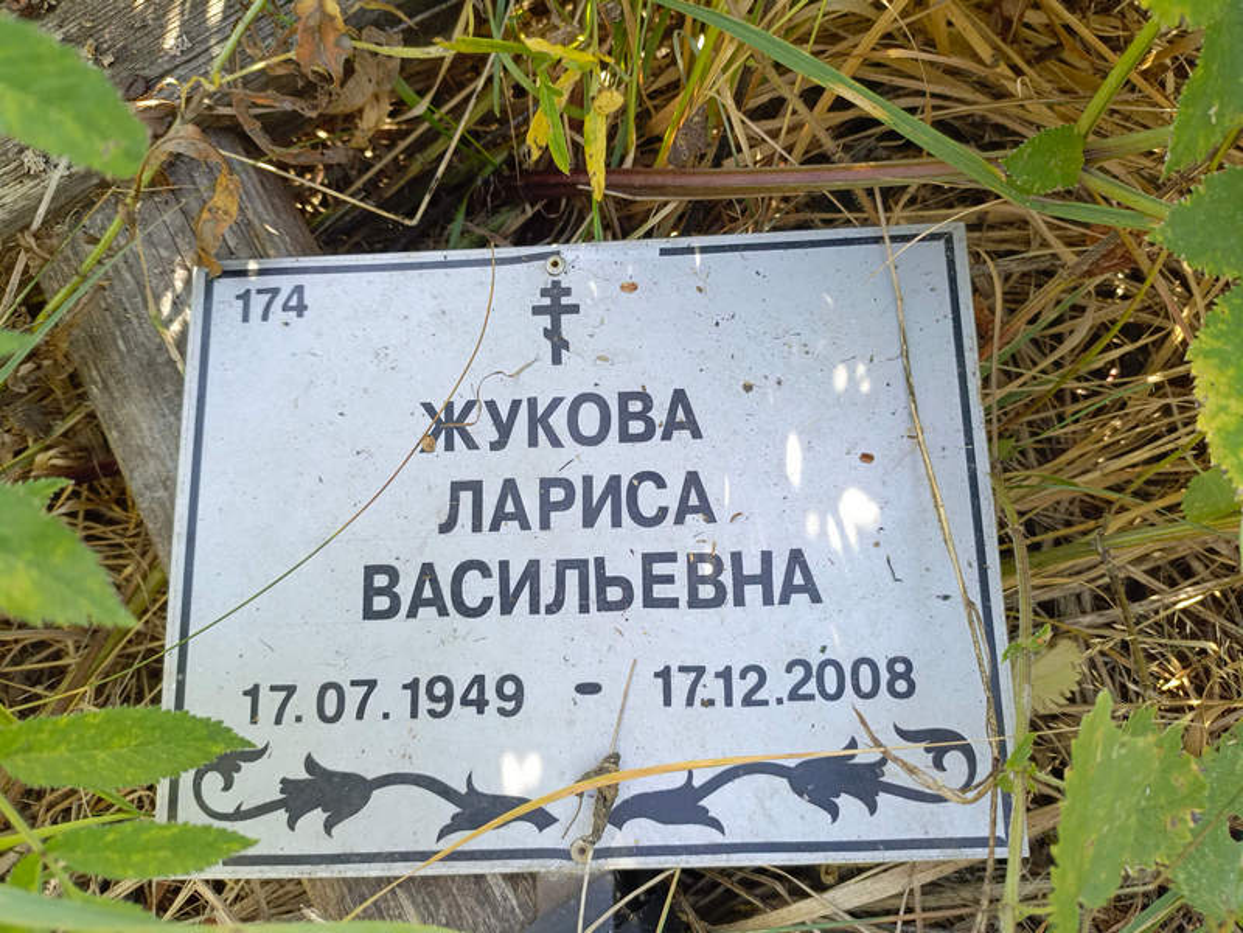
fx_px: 898
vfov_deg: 54.9
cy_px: 466
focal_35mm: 25
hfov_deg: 69.4
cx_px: 622
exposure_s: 1/100
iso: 169
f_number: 1.69
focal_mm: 4.76
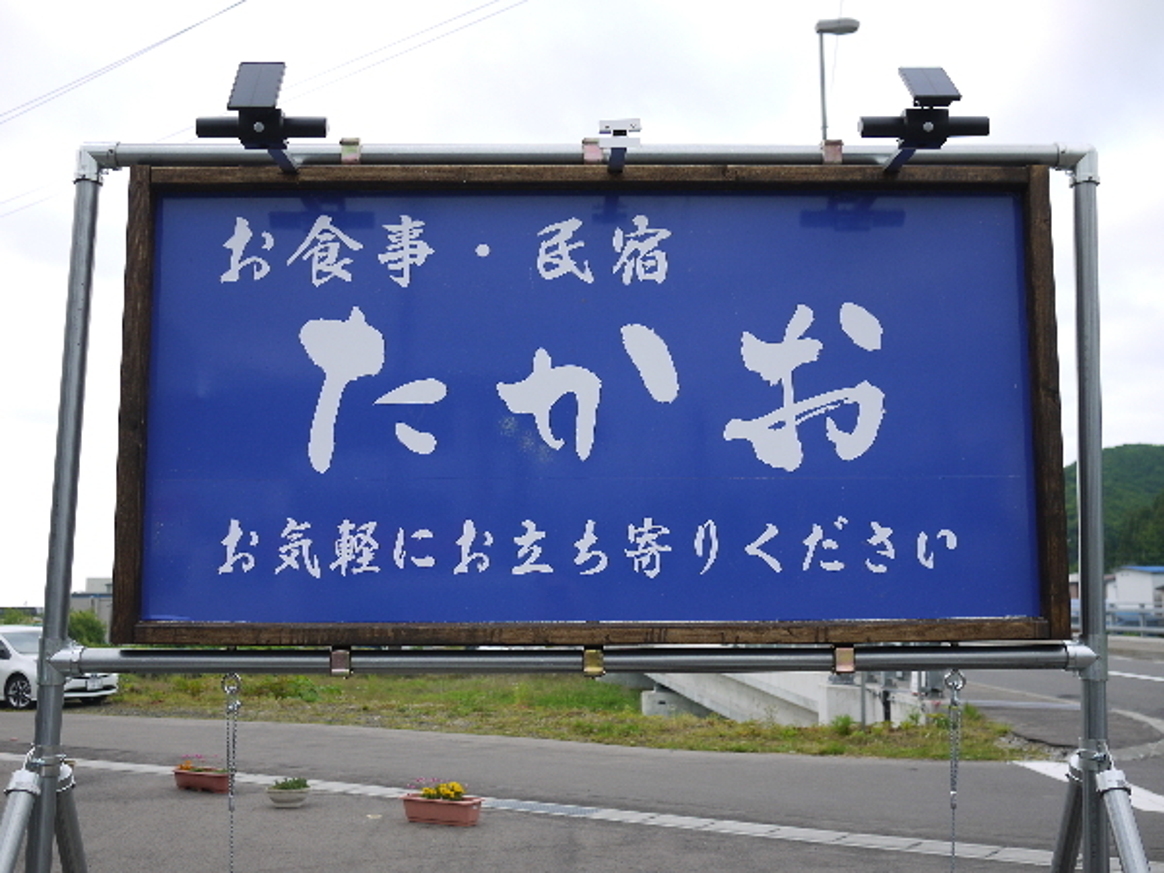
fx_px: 1345
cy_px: 436
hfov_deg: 46.8
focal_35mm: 40
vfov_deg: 36.0
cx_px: 582
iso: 100
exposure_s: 1/500
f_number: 3.5
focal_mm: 20
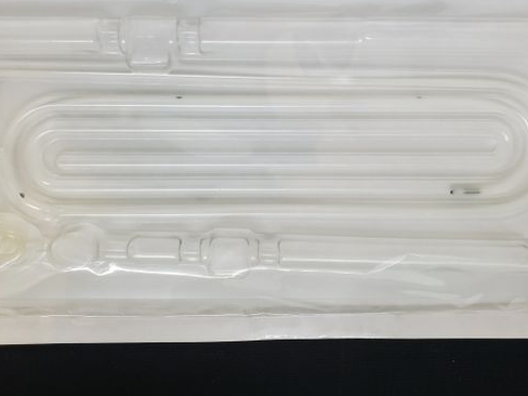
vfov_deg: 43.9
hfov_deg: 56.8
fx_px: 488
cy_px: 154
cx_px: 260
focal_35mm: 32
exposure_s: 1/60
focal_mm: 4.3
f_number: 2.4
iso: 250
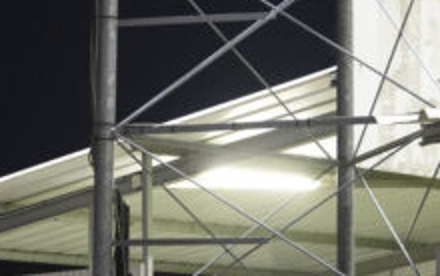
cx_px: 194
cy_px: 476
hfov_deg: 12.6
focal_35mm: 166
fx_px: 1993
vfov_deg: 7.7
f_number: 3.2
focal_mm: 46
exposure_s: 1/50
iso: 2000
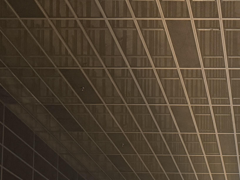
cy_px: 312
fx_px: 582
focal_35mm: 84
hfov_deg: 22.1
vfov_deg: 15.4
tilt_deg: +2.4
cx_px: 262
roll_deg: -0.2
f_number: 1.78
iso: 320
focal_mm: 6.76
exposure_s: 1/60
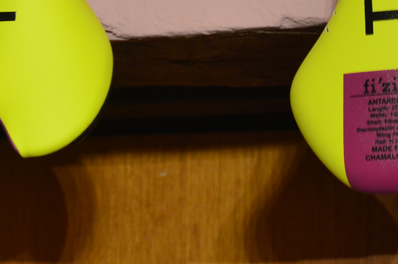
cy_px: 1
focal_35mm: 181
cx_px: 109
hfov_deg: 11.4
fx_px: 1997
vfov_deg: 7.5
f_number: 5
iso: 800
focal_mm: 40
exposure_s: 1/5
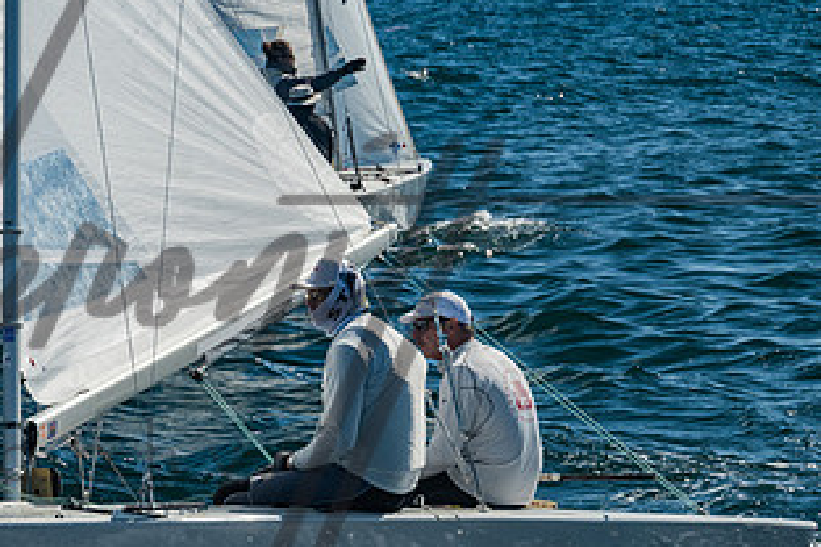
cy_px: 280
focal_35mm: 354
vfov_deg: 3.9
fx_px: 8073
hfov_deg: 5.8
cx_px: 261
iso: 400
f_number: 10
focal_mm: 155
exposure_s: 1/640
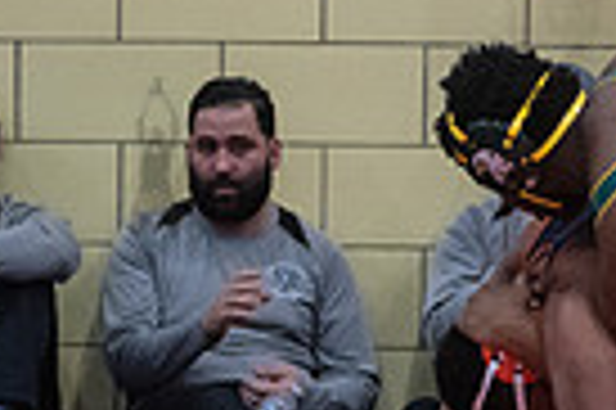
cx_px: 733
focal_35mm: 530
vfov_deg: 2.6
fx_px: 9058
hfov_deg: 3.9
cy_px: 372
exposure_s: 1/640
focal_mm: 125
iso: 8000
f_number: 3.5
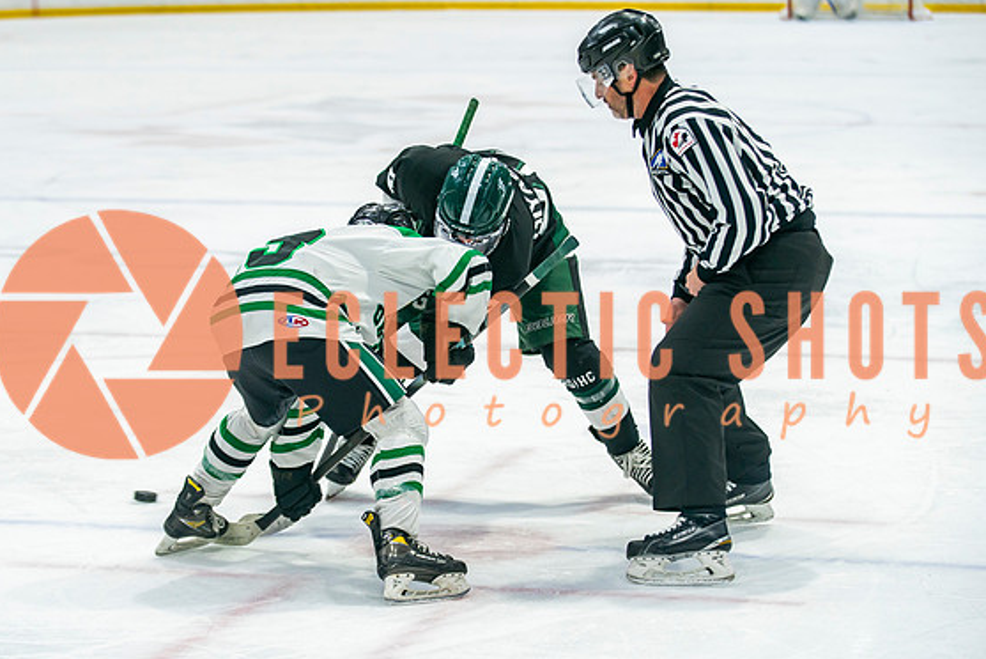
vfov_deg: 11.0
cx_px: 358
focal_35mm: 125
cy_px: 311
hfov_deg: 16.4
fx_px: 3425
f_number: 3.2
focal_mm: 90
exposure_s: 1/640
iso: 640
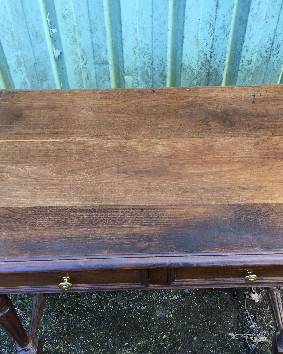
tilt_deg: -48.1
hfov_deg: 39.1
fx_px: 398
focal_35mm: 38
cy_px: 176
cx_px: 151
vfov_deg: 47.9
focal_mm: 4.15
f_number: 2.2
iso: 40
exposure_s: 1/100
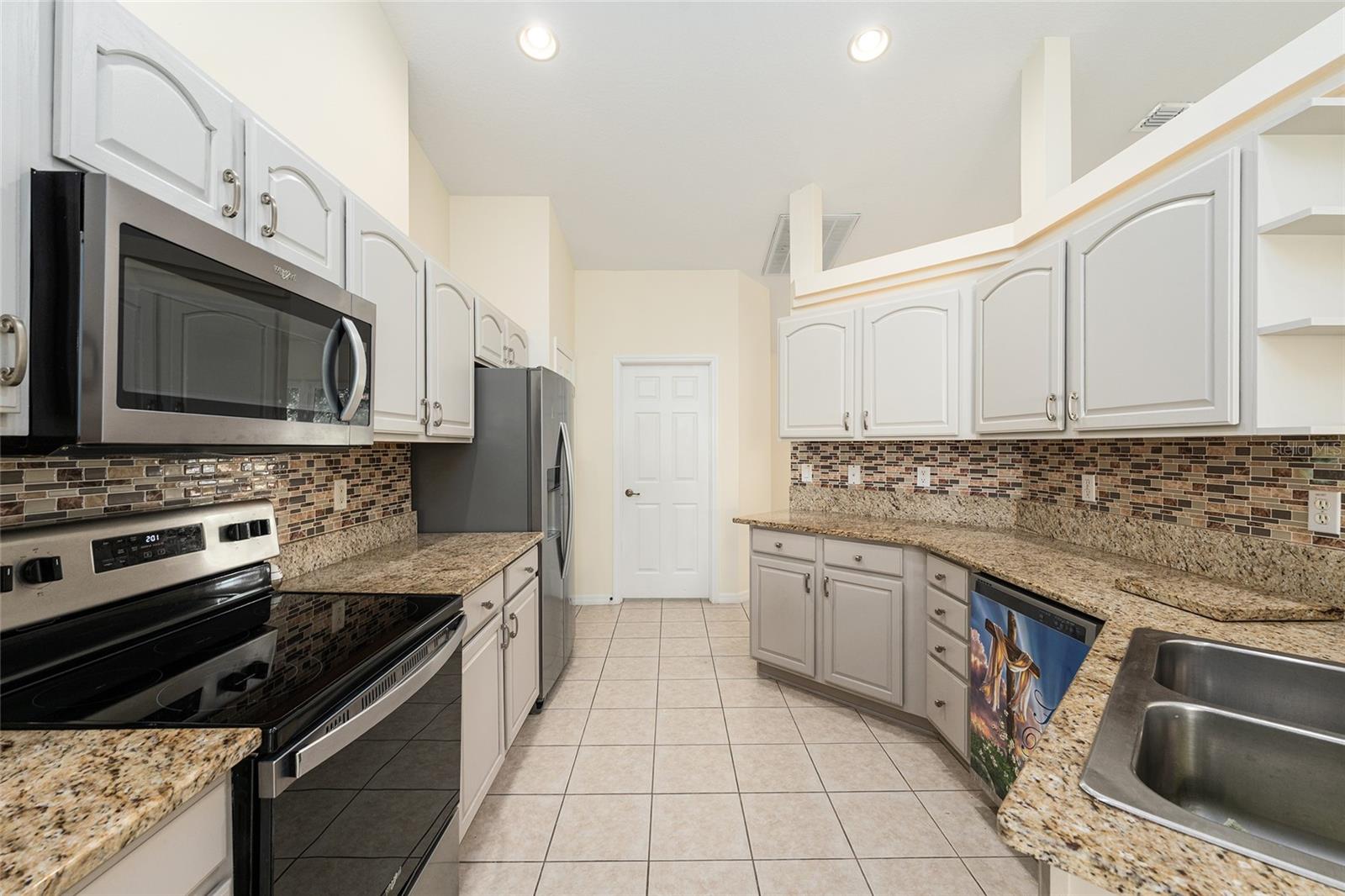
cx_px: 672
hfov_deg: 104.3
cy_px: 448
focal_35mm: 14
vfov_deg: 81.2
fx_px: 523
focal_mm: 14
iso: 400
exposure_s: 1/5
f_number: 8
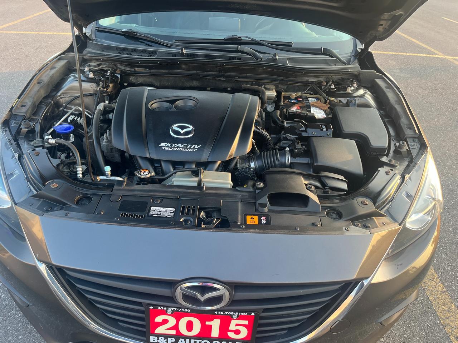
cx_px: 229
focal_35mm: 26
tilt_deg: -34.2
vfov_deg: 53.1
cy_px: 172
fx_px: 344
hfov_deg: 67.3
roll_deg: -2.9
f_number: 1.6
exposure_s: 1/122
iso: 64
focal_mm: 5.1
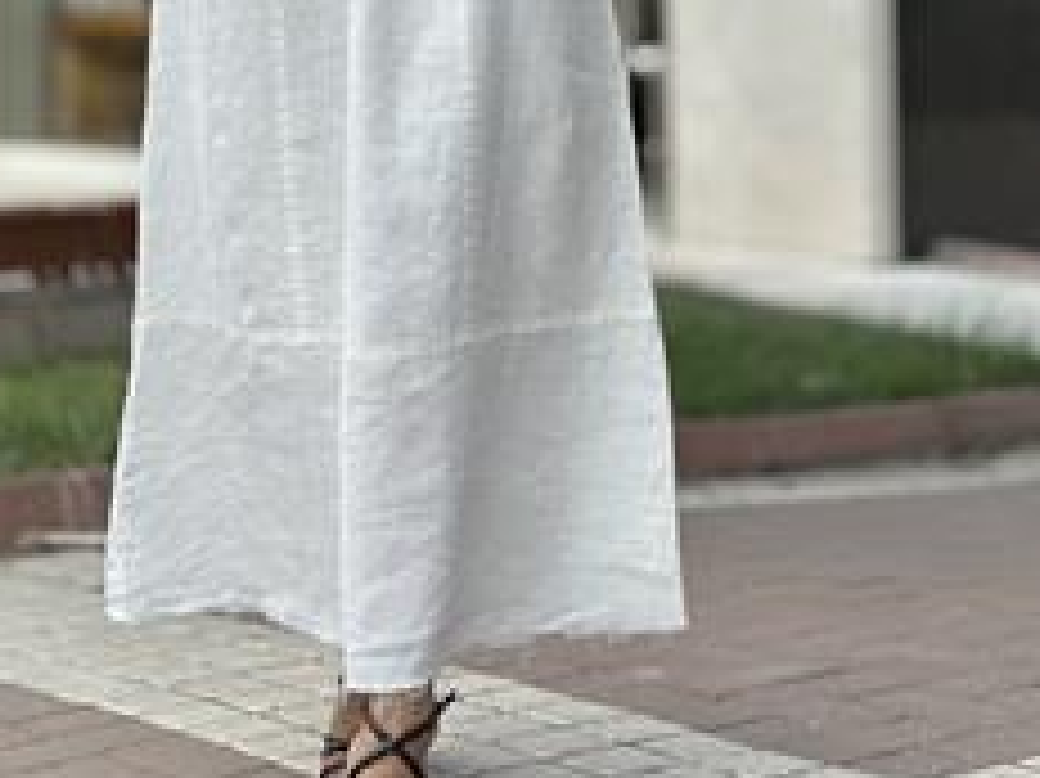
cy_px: -115
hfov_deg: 22.8
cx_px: 513
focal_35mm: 86
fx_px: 2582
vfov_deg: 16.5
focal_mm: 6.86
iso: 80
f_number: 1.78
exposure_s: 1/2160
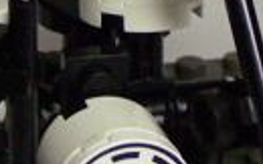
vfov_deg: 6.6
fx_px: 1418
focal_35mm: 198
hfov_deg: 10.6
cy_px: -14
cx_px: 184
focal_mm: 6.3
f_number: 3.5
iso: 400
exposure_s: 1/106
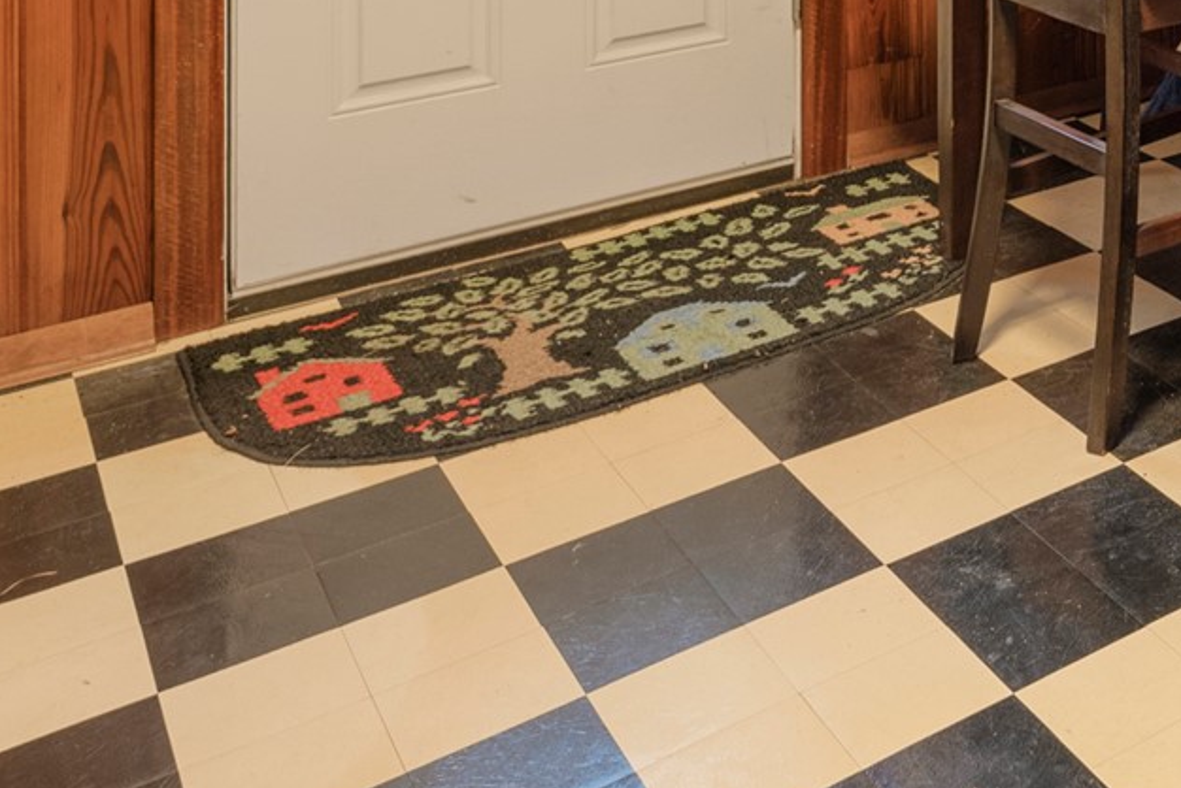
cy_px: -450
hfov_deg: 30.0
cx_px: 1555
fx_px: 1707
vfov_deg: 21.2
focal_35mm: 52
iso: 200
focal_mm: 16
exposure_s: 2
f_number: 8
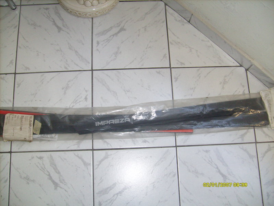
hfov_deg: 52.6
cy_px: 103
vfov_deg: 40.7
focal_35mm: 35
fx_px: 277
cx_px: 137
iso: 100
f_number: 2.8
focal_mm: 5.8
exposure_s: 1/45
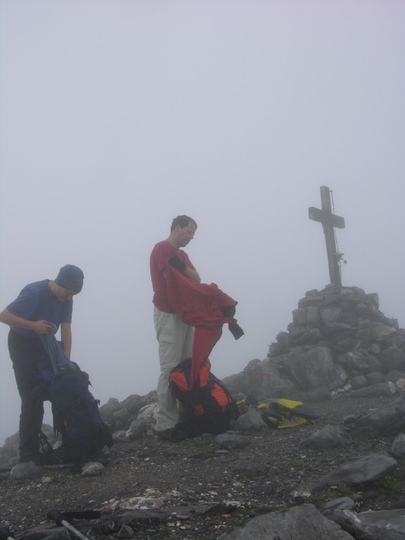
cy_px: 270
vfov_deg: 52.6
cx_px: 202
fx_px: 546
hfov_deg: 40.7
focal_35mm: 35
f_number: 6.3
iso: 50
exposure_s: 1/298
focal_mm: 8.9
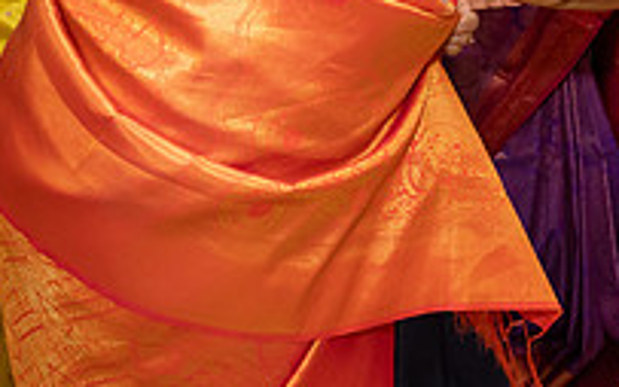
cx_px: 829
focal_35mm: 71
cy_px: 38
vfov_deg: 18.1
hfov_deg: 24.7
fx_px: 1198
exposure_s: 1/160
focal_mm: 24
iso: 800
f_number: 3.5
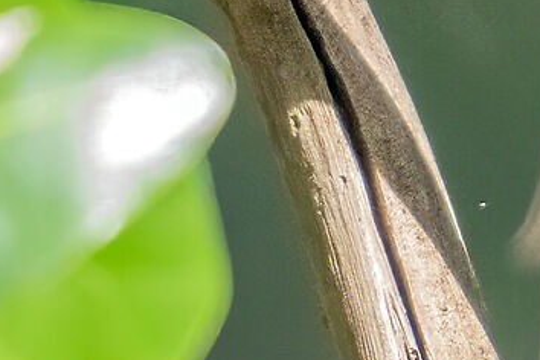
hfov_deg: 0.4
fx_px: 87848
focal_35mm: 5857
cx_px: 583
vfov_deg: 0.2
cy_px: 40
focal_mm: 576
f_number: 6.3
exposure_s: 1/2000
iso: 4000
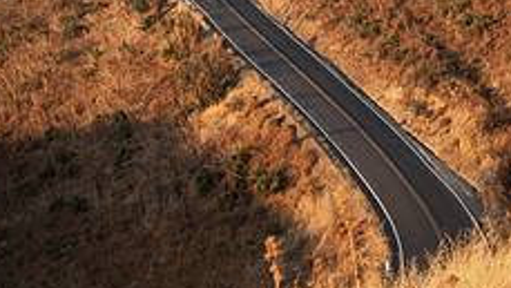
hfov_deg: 18.9
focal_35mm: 113
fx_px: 1532
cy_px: -54
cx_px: 270
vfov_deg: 10.6
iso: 100
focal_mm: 55
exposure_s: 1/400
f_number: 2.8
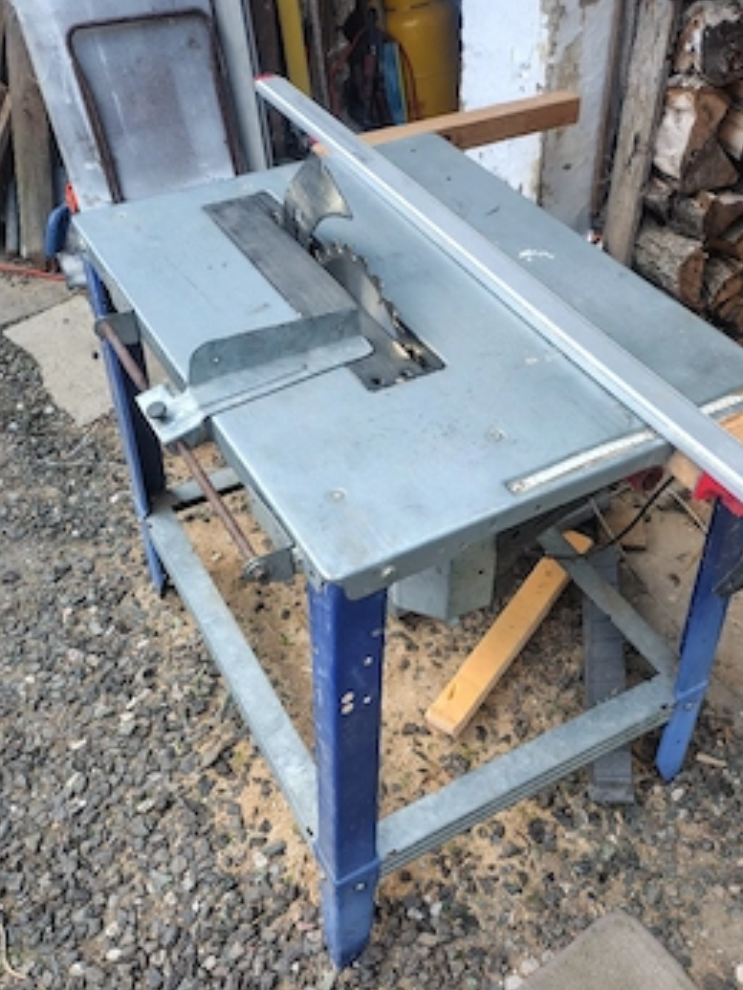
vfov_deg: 61.5
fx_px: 829
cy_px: 551
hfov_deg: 48.2
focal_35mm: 29
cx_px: 410
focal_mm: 4.71
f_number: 1.7
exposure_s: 1/137
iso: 143
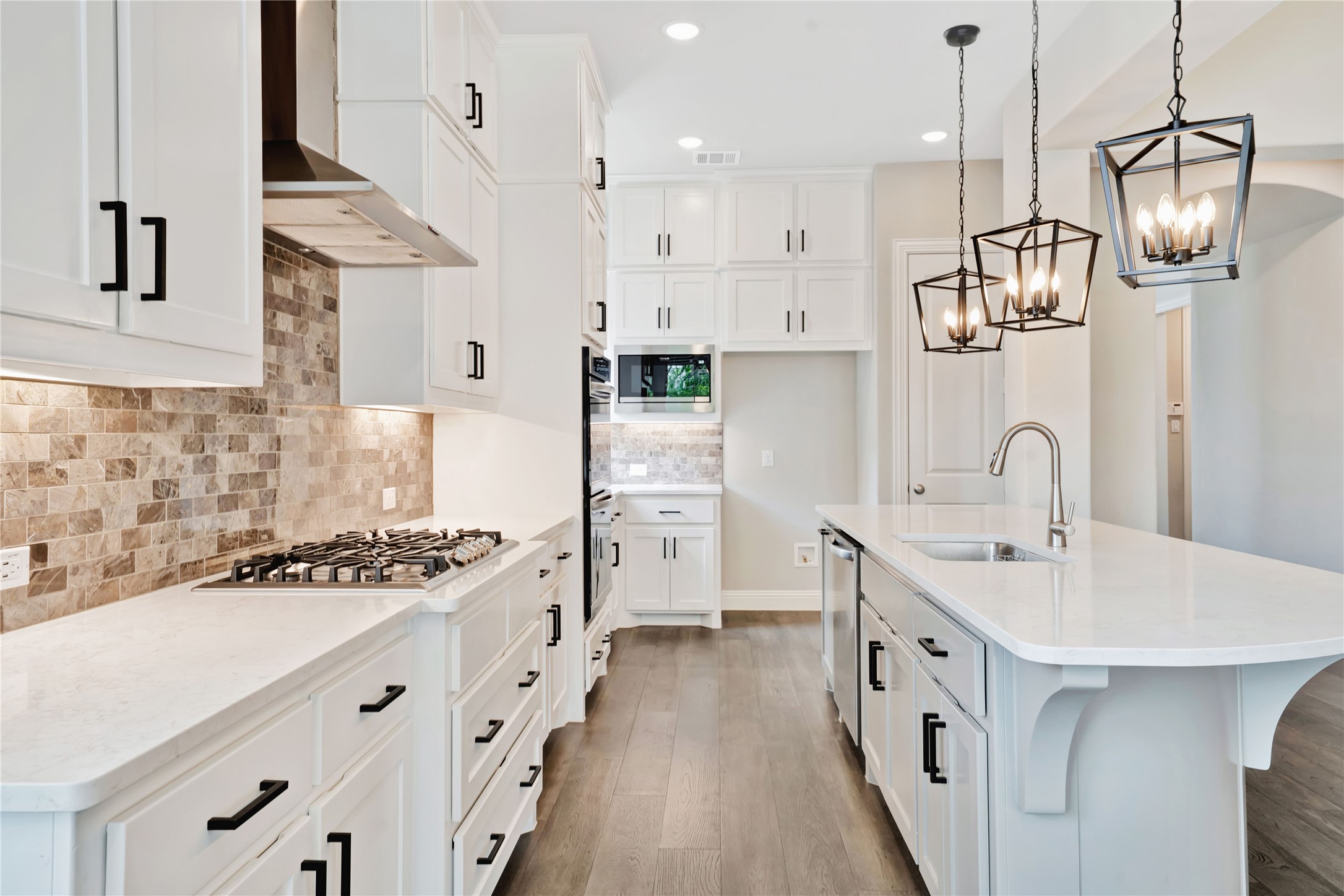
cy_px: 448
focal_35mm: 24
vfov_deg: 53.1
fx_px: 896
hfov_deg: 73.8
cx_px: 672
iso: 250
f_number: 9
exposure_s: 1/10
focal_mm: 24
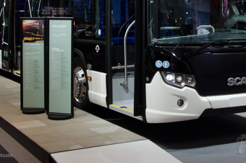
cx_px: 136
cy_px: 21
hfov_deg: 29.7
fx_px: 463
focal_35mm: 68
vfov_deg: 19.6
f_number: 8
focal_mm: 25
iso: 800
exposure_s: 1/100
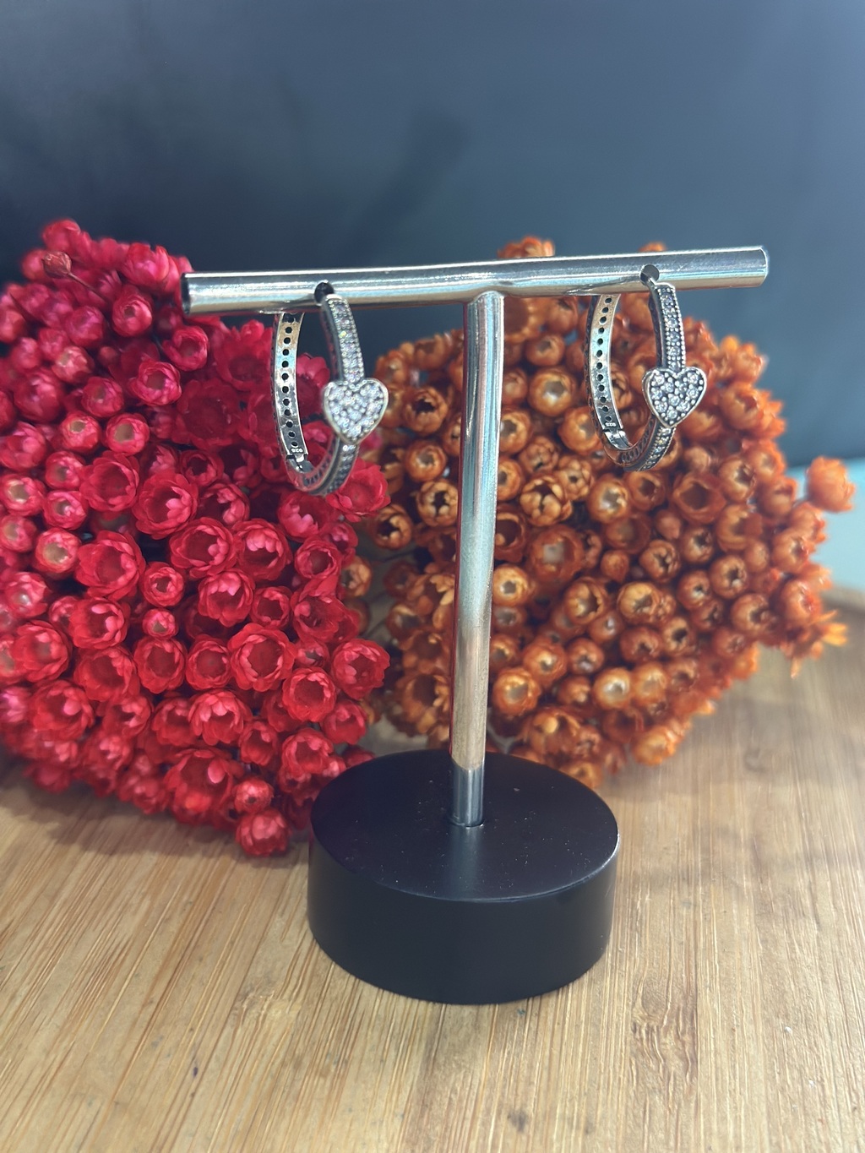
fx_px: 1599
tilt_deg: -20.2
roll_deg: -3.9
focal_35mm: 48
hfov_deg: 30.3
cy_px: 576
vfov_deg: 39.7
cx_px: 432
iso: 320
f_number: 1.78
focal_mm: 6.86
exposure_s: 1/60
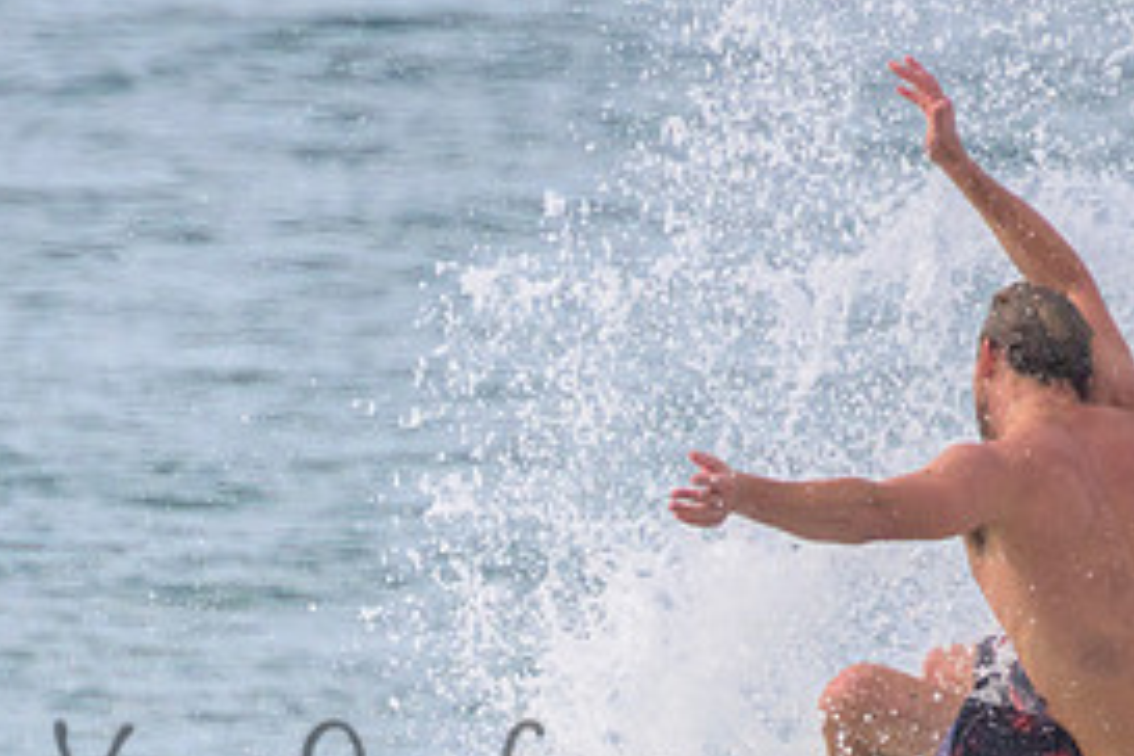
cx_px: -27
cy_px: 553
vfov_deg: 0.6
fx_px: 76004
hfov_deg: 0.9
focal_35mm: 2413
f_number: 11
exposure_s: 1/2000
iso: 1000
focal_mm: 800
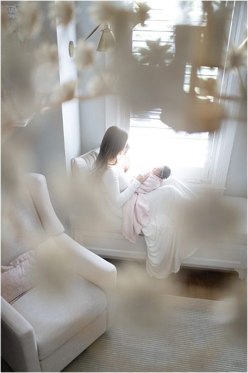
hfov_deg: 37.9
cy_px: 186
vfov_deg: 54.4
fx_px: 362
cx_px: 124
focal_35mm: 35
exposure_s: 1/500
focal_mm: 35
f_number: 4
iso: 800
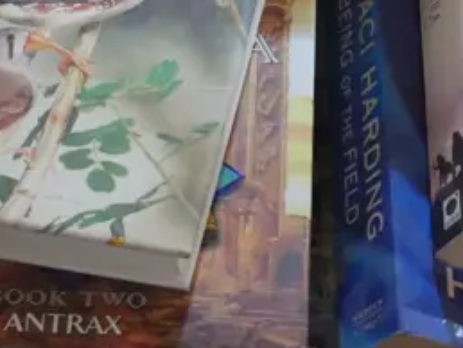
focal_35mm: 151
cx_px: 454
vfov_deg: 9.8
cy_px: 216
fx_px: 2022
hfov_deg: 12.9
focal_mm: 19
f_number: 4.1
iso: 3200
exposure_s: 1/50
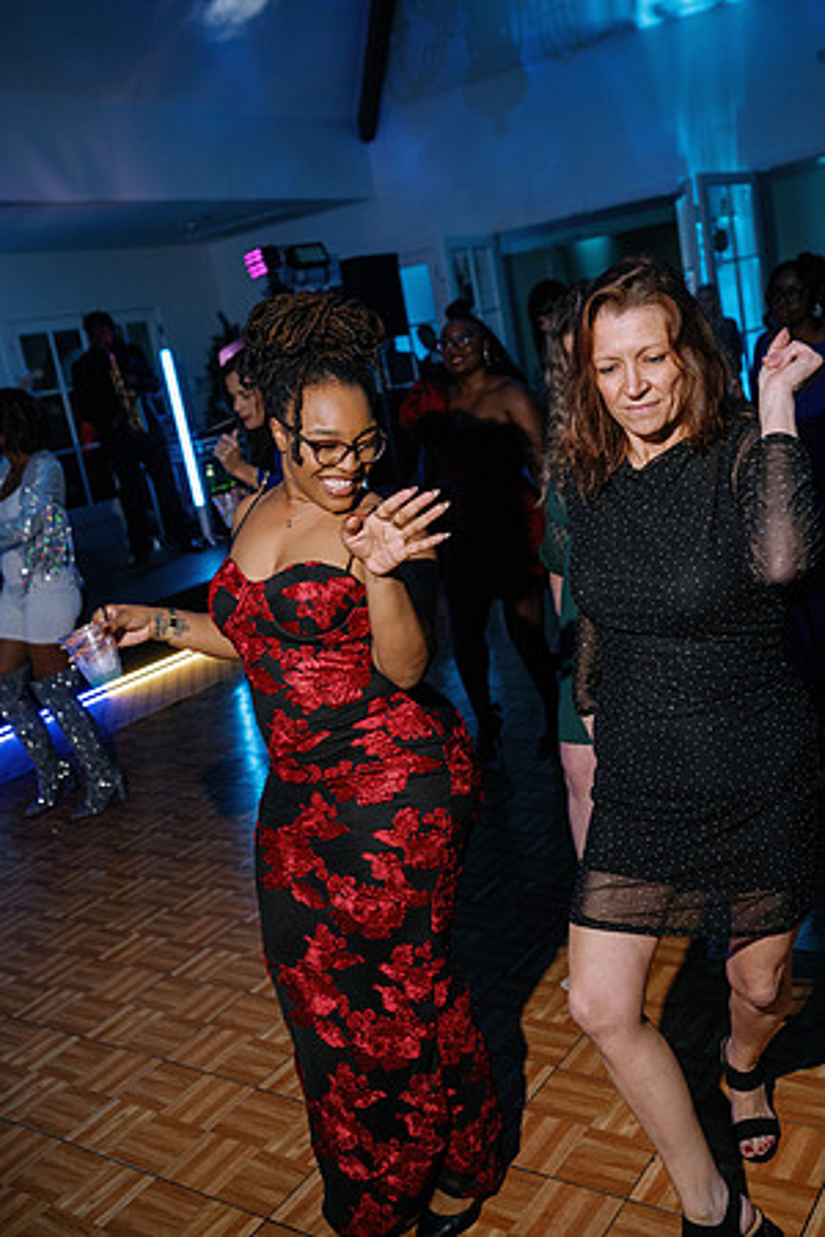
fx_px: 1203
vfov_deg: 54.4
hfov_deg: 37.9
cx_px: 412
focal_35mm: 35
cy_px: 618
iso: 800
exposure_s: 1/125
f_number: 4
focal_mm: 35
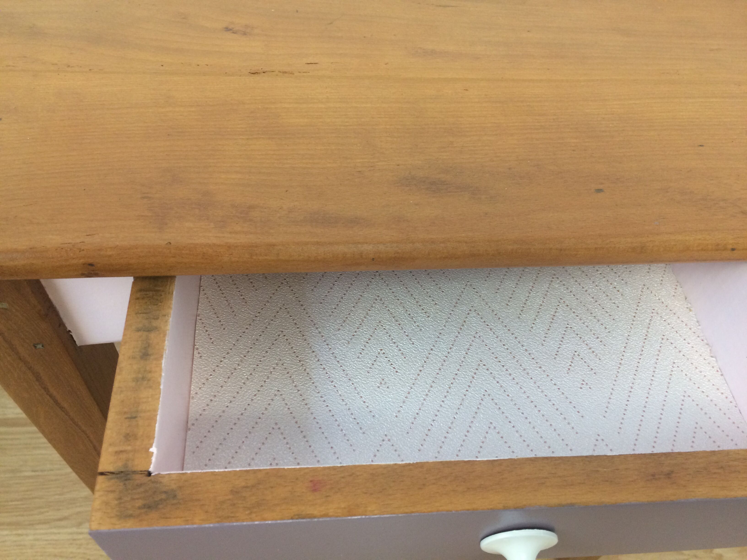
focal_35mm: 29
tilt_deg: -52.2
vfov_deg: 48.2
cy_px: 280
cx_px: 374
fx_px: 626
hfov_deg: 61.7
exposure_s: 1/33
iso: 80
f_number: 2.2
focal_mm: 4.15
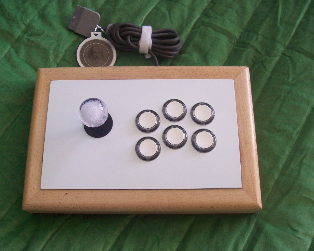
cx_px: 147
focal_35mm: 38
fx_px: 353
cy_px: 127
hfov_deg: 47.9
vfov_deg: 39.2
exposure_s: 1/8
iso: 200
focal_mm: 6
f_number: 2.7
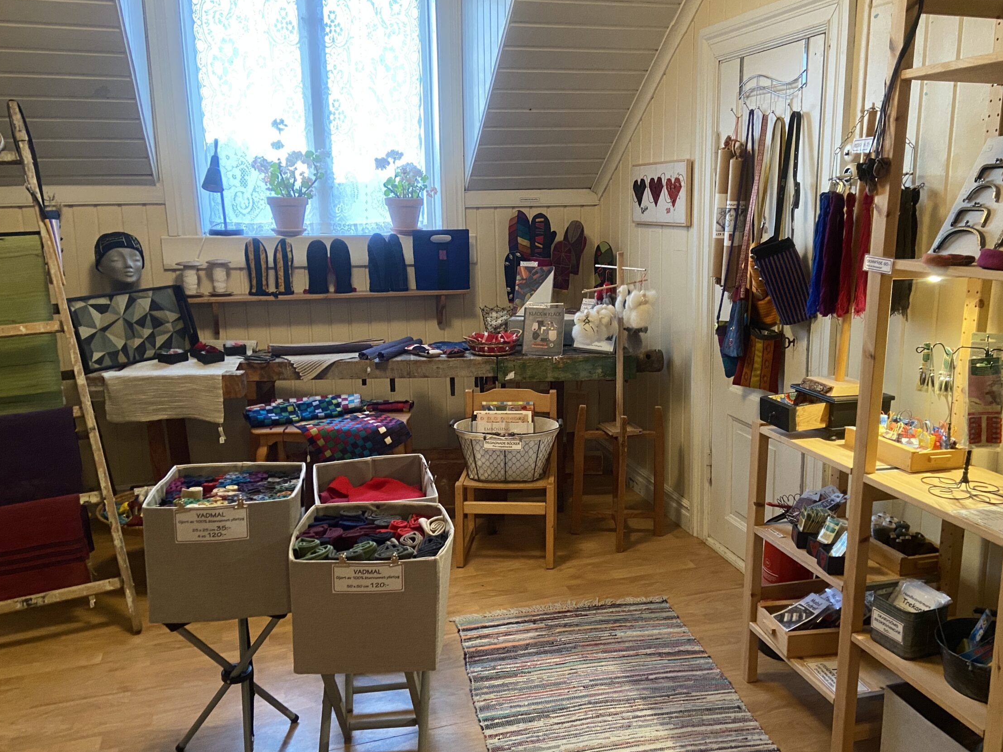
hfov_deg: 59.8
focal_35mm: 30
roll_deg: +0.4
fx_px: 869
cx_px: 565
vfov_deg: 46.8
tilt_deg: -12.7
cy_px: 398
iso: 400
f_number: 1.8
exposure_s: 1/33
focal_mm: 4.25
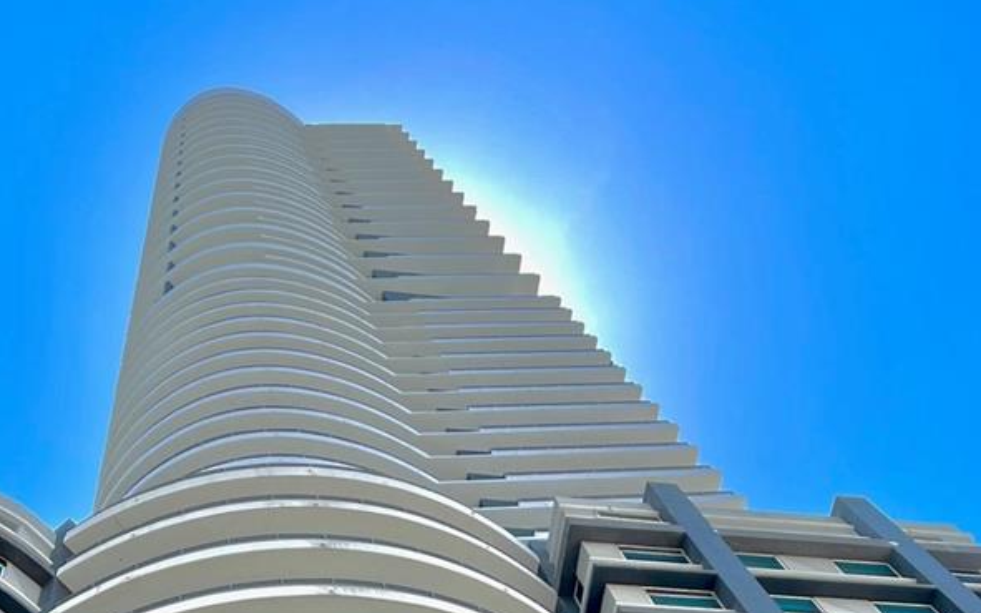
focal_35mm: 56
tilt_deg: +58.7
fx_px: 1497
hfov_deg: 36.2
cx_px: 415
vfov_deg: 20.7
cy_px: 836
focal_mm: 5.1
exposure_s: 1/2825
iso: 50
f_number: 1.6
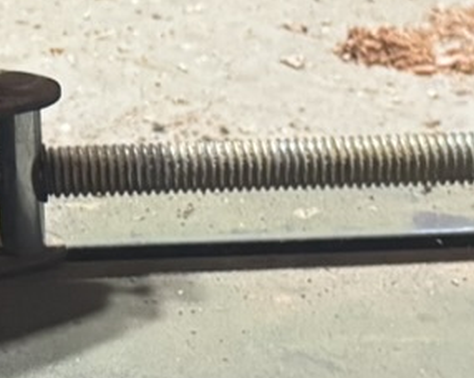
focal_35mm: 168
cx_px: -118
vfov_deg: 9.0
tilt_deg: -17.1
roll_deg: +2.8
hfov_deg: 11.2
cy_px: -111
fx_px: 2354
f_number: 1.78
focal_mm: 6.76
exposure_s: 1/60
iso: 800
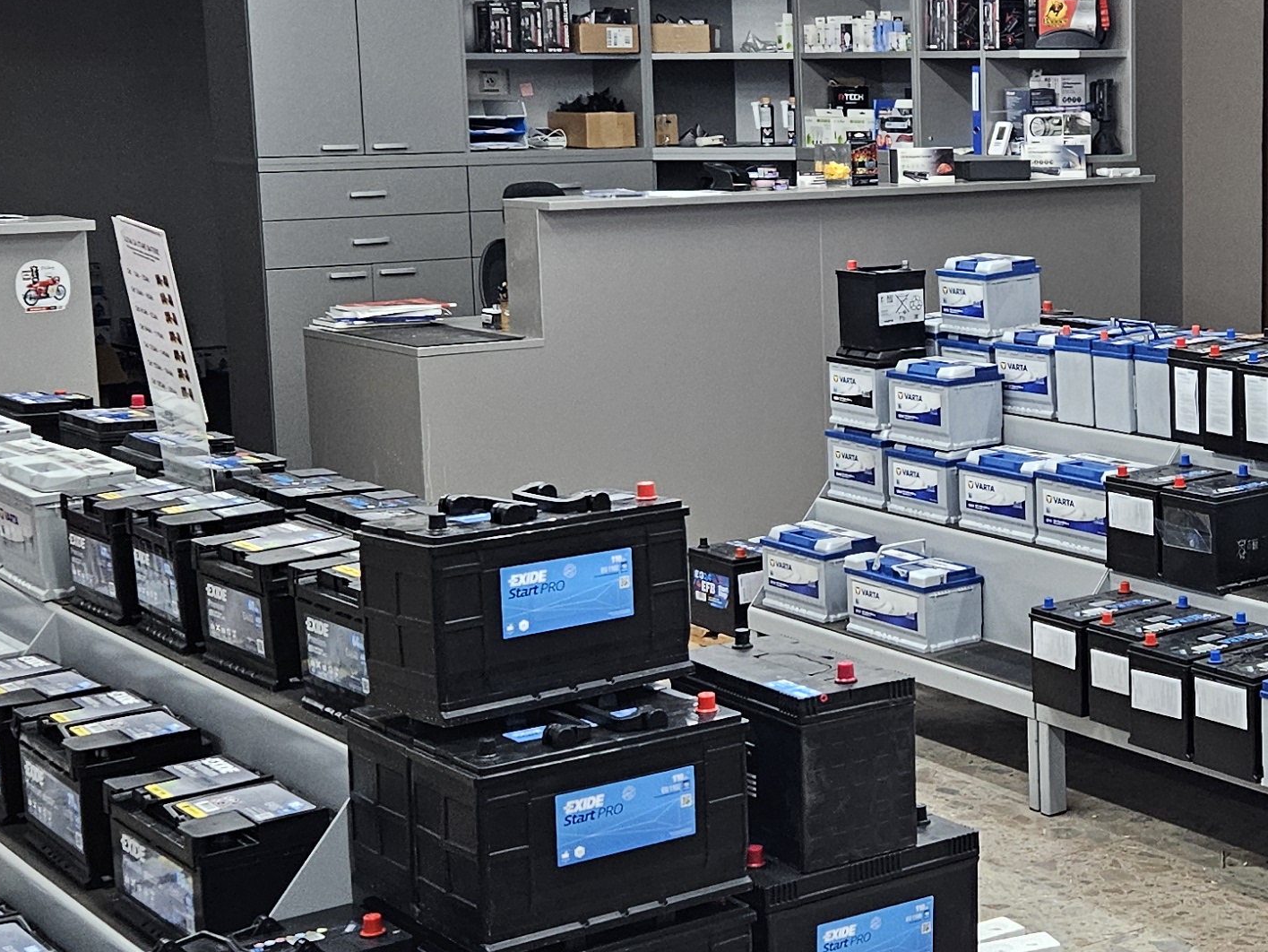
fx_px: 2382
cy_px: 446
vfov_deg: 22.6
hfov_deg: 28.8
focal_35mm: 65
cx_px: 1110
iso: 250
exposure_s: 1/100
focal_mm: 5.4
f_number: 1.8
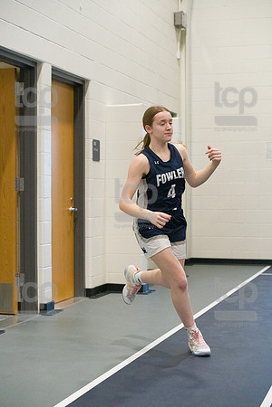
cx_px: 136
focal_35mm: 70
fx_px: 793
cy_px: 204
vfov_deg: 28.8
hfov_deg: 19.5
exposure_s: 1/1600
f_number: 4.5
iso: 6400
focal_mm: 70
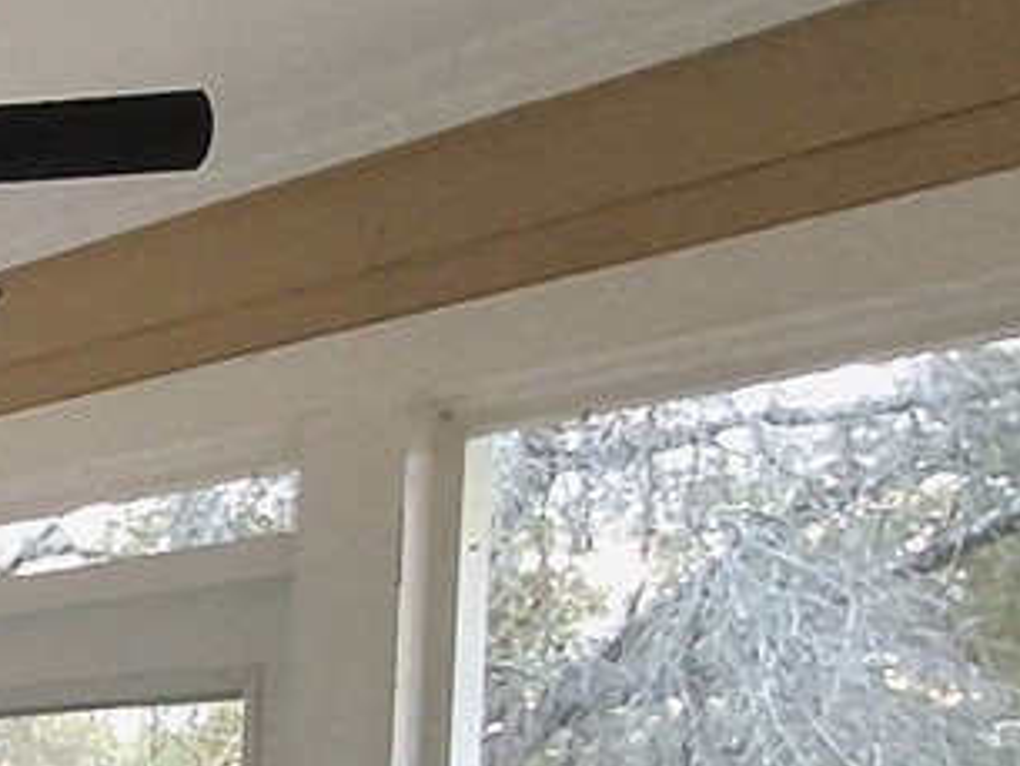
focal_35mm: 84
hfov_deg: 17.5
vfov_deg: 16.5
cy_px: 1037
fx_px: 2476
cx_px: -953
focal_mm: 1.64
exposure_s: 1/40
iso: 160
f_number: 2.2
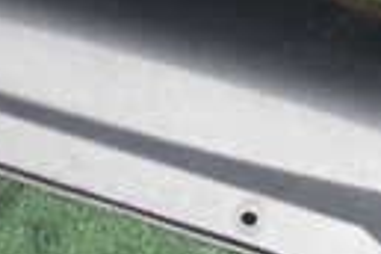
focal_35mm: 145
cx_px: 839
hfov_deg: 12.1
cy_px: 564
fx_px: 1534
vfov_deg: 8.8
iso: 100
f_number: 2.3
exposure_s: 1/160
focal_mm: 5.4
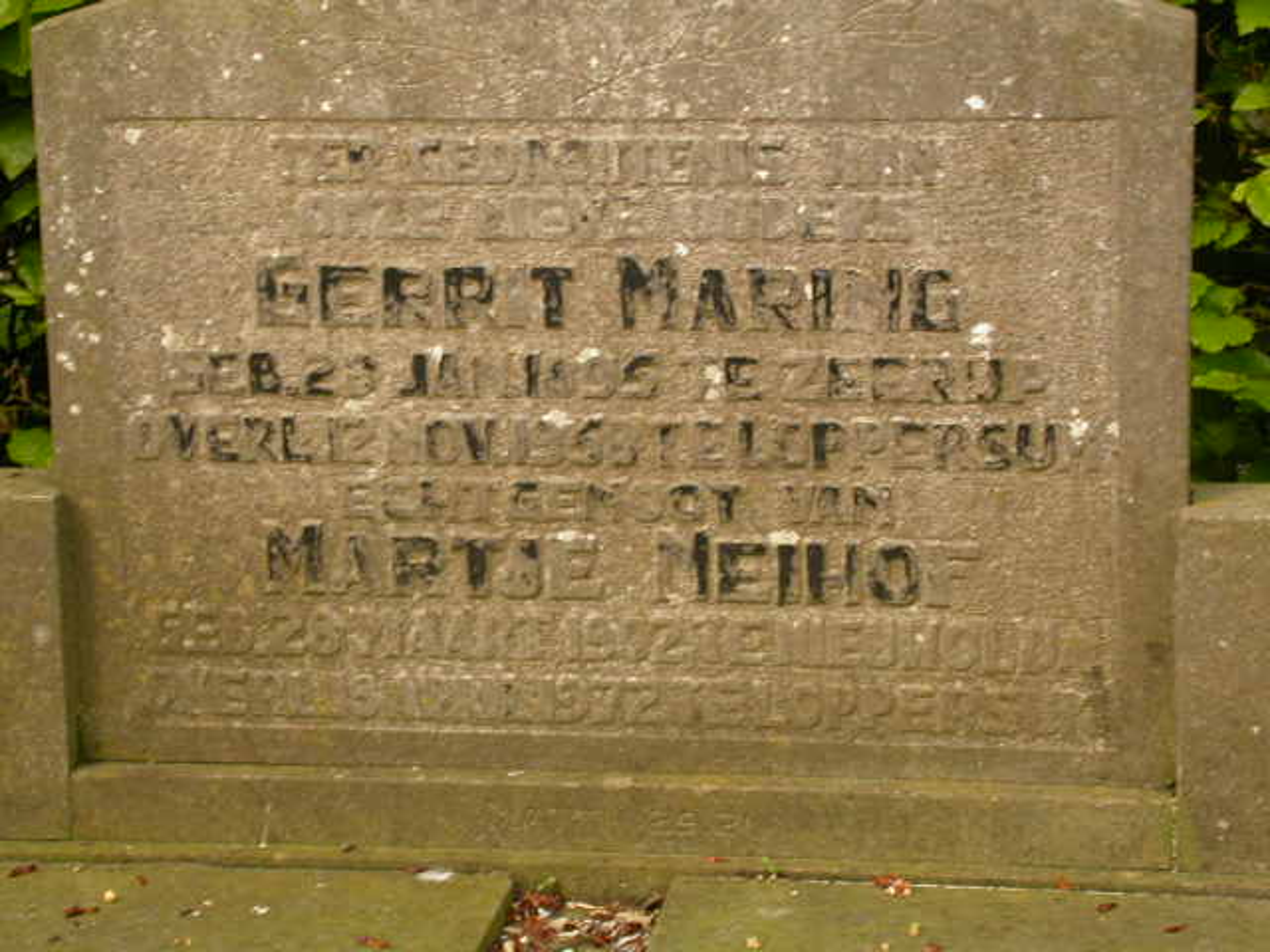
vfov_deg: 14.6
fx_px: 3706
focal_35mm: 101
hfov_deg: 19.4
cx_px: 635
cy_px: 476
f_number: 4
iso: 100
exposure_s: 1/153
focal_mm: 20.9
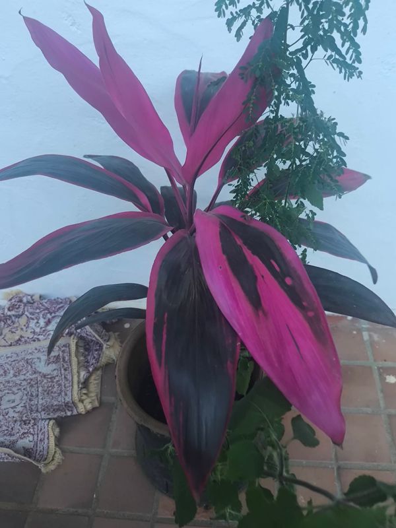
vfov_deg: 63.4
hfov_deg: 49.7
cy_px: 264
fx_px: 427
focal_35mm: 28
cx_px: 198
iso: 800
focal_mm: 4.71
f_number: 1.7
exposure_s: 1/30
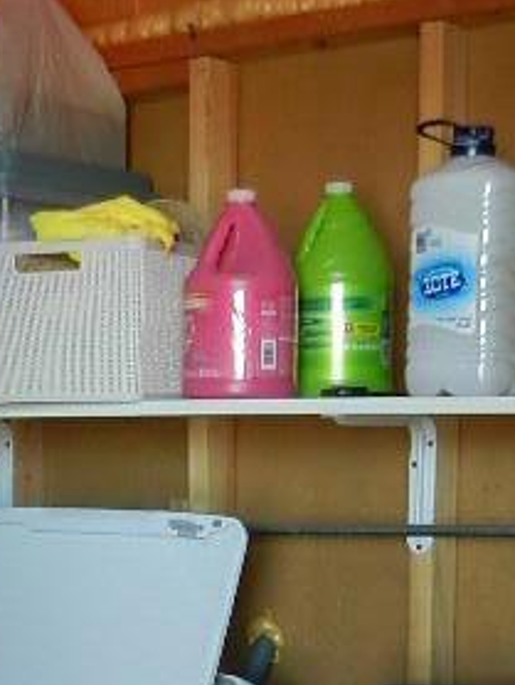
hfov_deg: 16.0
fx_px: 1822
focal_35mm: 92
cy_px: 626
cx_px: 160
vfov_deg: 20.8
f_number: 3.5
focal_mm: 4.5
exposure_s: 1/30
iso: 180
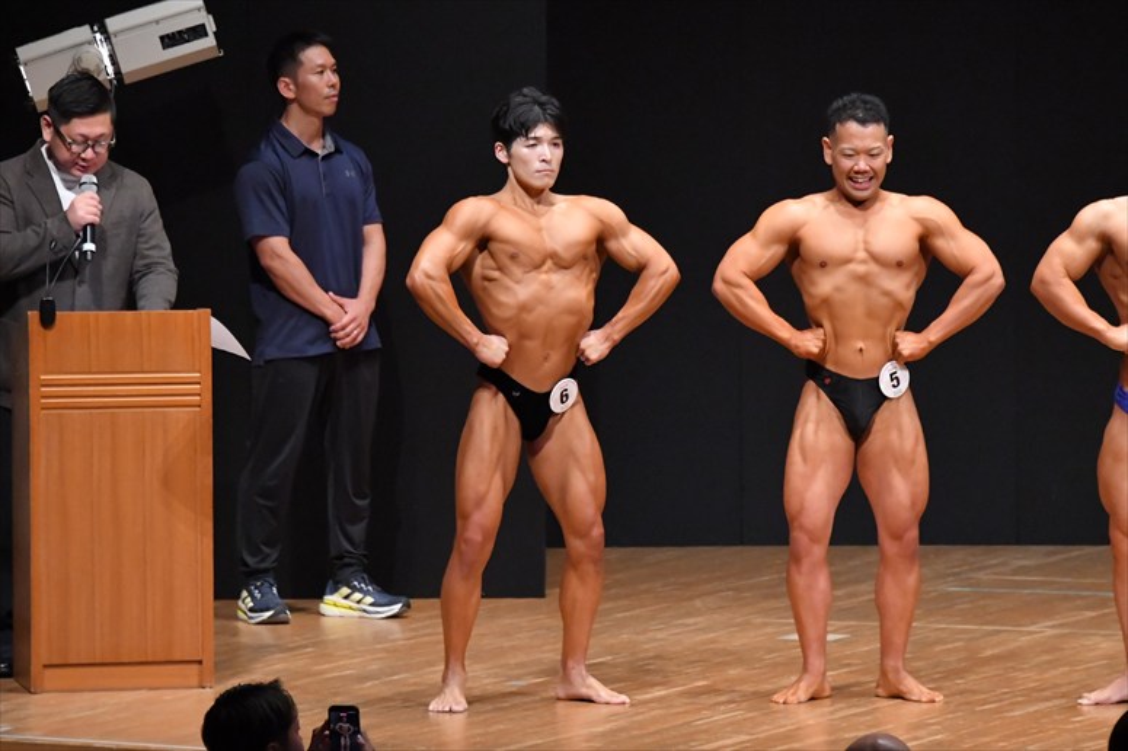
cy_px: 376
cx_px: 564
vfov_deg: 4.8
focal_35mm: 285
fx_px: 8926
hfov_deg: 7.2
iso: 8000
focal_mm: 190
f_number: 5.6
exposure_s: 1/400
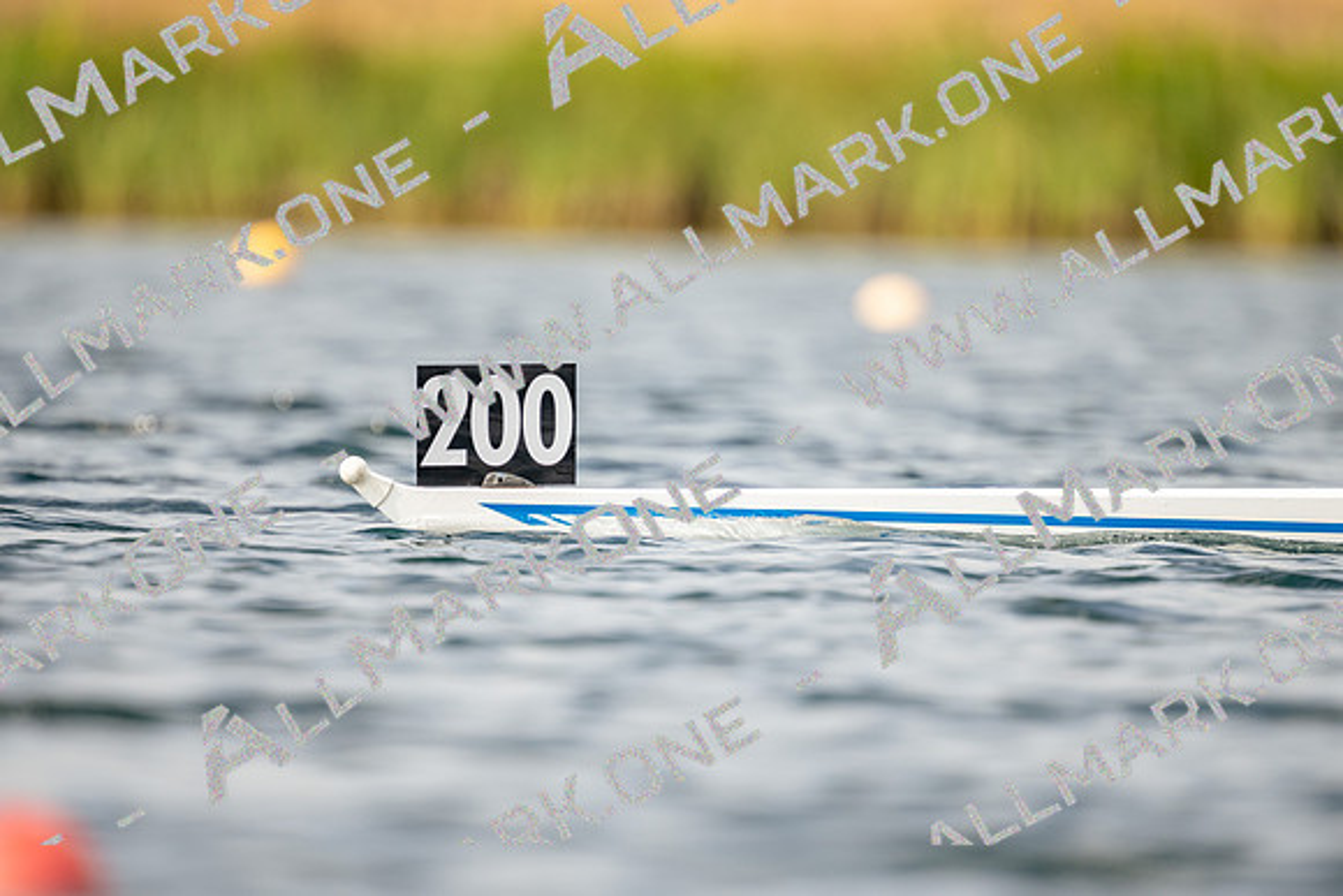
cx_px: 672
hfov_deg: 2.3
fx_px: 33581
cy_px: 448
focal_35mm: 900
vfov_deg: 1.5
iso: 250
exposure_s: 1/2000
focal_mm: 600
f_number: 4
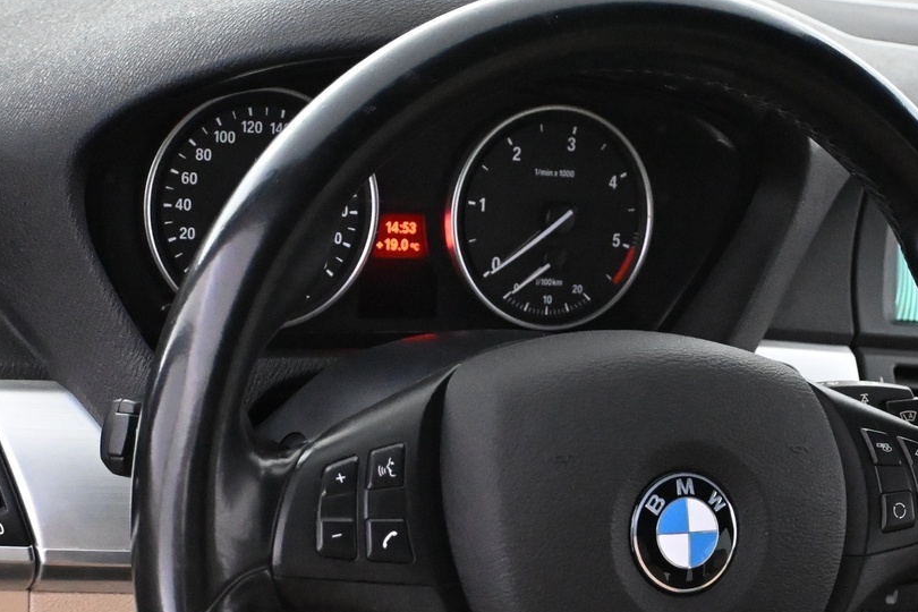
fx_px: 2104
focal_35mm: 82
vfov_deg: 16.5
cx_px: 623
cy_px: 470
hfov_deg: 24.5
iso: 7200
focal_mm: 27.5
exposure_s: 1/60
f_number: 4.5
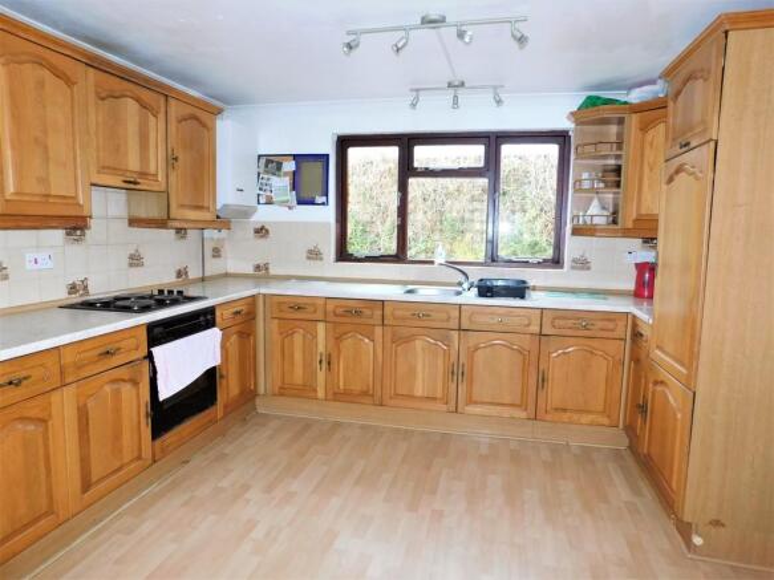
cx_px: 387
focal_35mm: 23
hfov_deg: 73.9
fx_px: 514
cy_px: 290
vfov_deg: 58.9
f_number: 3
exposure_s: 1/30
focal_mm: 4
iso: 200
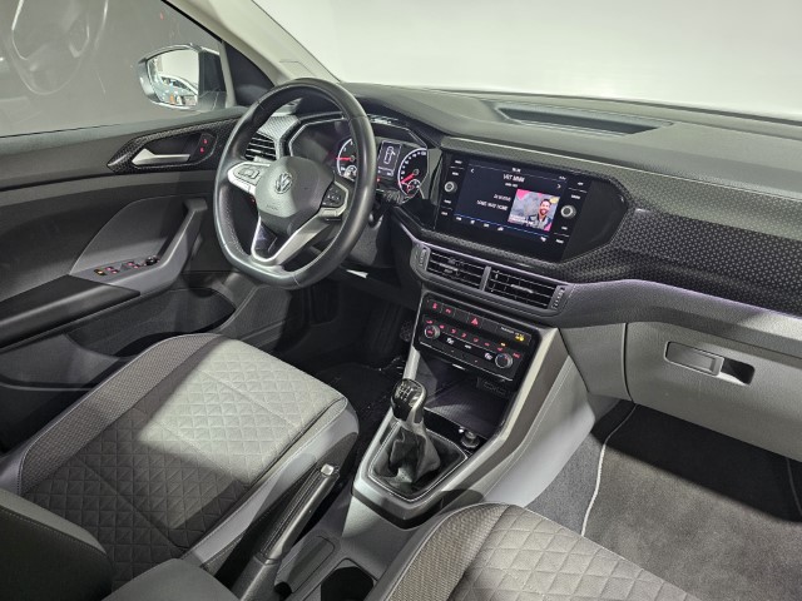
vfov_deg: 58.9
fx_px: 533
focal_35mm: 23
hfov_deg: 73.9
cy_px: 300
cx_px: 401
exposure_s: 1/25
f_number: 1.7
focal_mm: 6.3
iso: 640
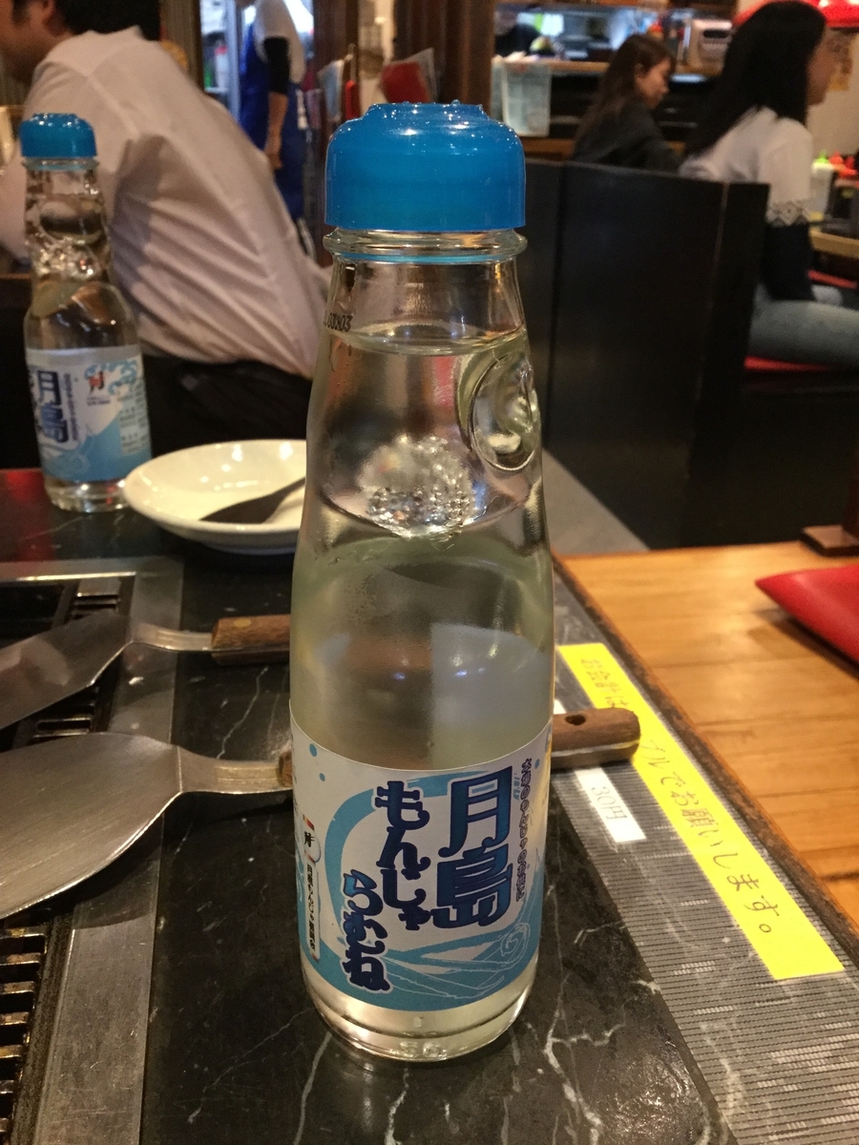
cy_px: 572
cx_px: 430
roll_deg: -1.5
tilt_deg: -23.6
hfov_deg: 45.4
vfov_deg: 58.4
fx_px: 1026
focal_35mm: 31
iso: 200
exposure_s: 1/24
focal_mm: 3.3
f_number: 2.4
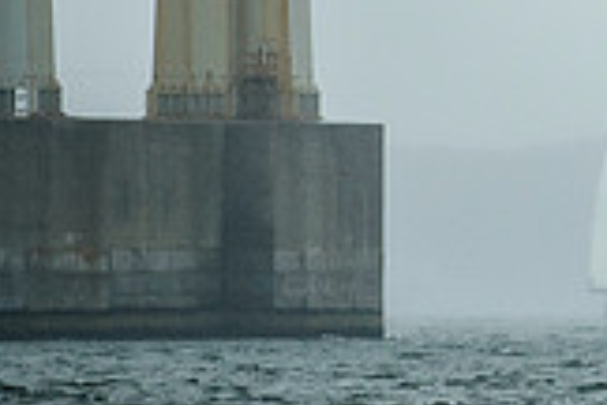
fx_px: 22154
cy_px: -236
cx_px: 847
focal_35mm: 1314
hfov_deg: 1.6
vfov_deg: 1.0
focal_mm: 350
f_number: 4
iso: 640
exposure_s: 1/1600
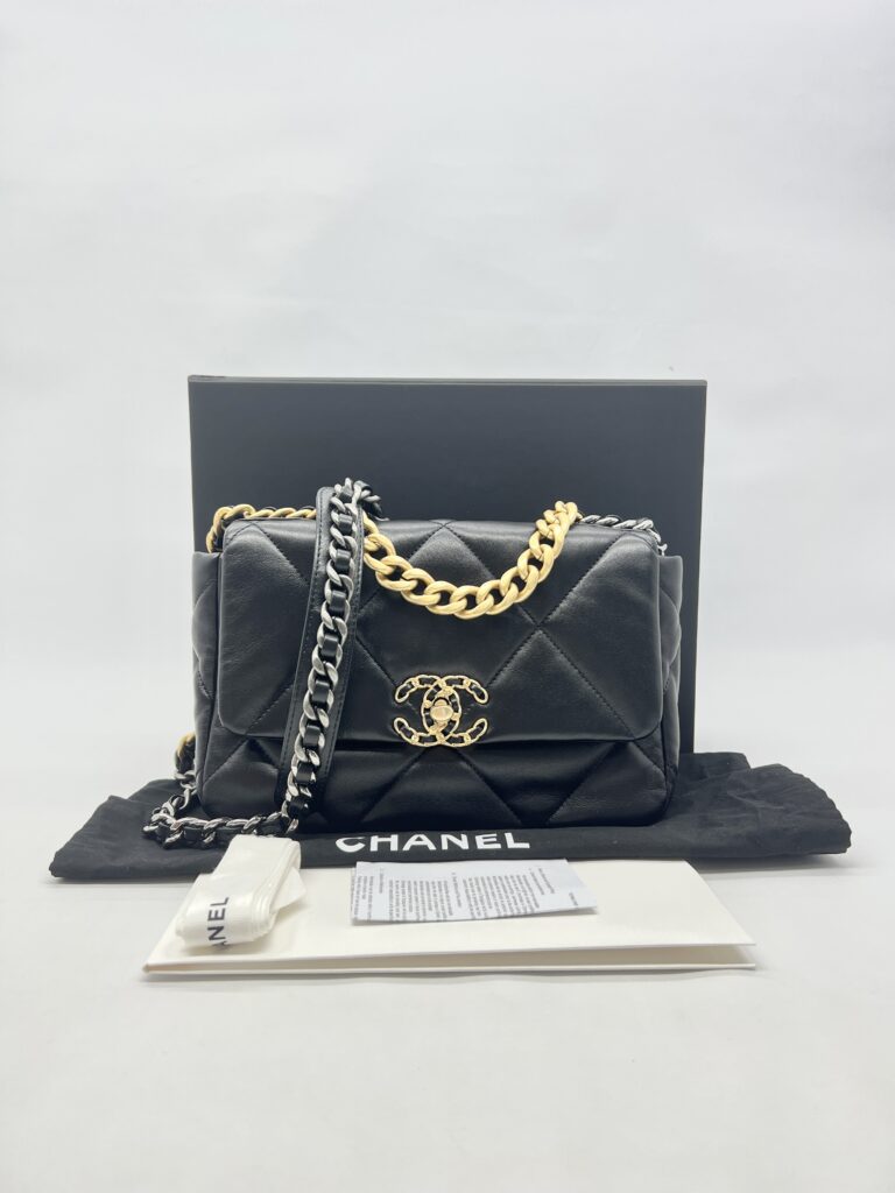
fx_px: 896
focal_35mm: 26
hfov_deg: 53.1
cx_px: 448
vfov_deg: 67.3
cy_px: 596
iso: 40
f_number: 1.5
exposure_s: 1/100
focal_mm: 5.7
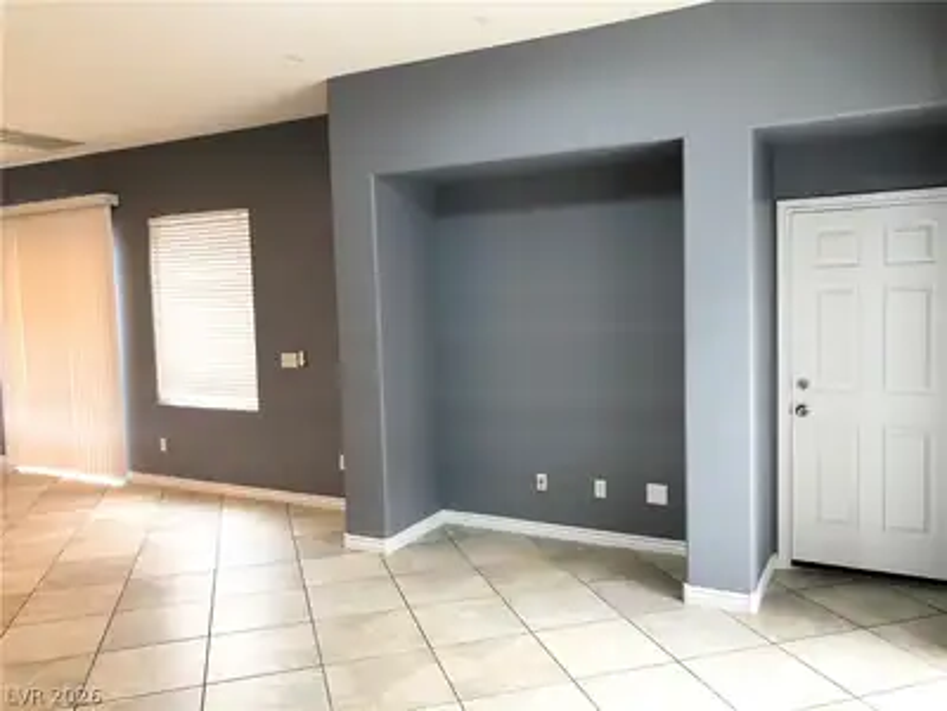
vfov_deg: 49.7
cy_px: 356
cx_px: 474
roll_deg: +2.4
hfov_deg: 63.4
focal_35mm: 28
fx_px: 766
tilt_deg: -4.3
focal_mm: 4
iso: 40
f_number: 1.8
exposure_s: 1/17
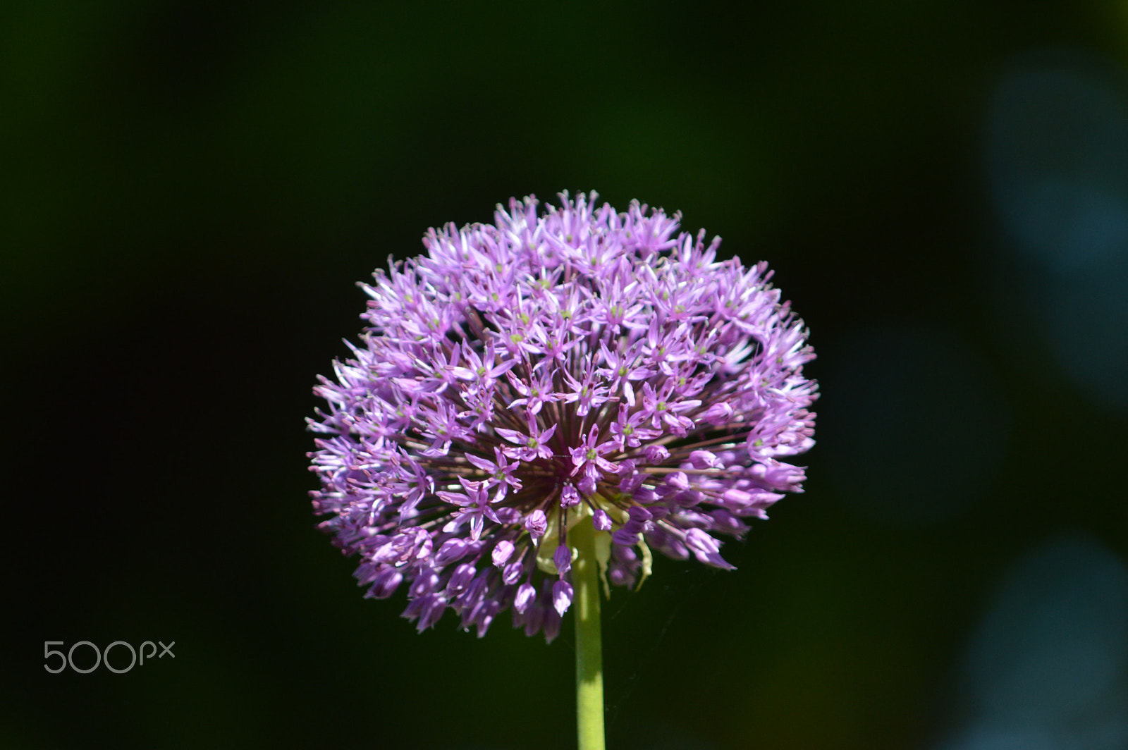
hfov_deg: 4.6
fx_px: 14088
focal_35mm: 450
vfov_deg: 3.0
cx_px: 564
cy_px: 375
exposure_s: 1/800
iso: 400
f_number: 5.6
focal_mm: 300
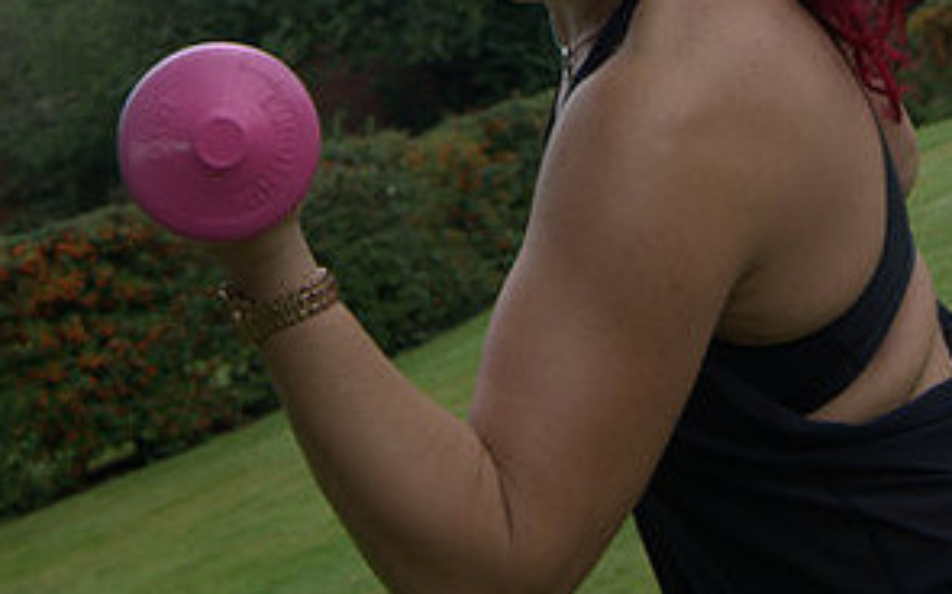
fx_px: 1452
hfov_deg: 36.3
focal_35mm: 56
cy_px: -58
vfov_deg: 21.9
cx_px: 473
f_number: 5
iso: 100
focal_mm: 24
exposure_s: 1/125
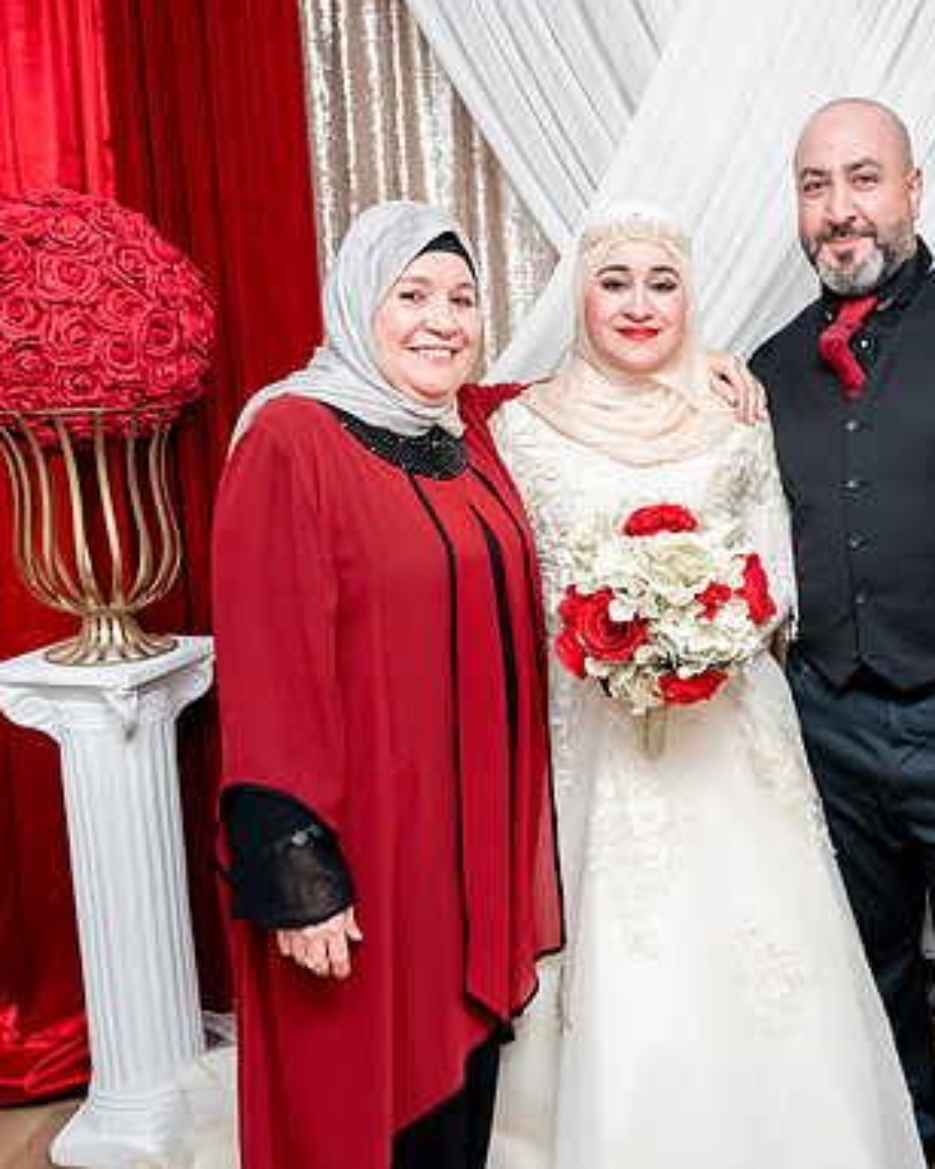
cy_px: 583
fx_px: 1177
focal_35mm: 34
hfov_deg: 41.9
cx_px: 713
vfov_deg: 52.9
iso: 2500
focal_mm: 24
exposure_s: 1/160
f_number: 2.8
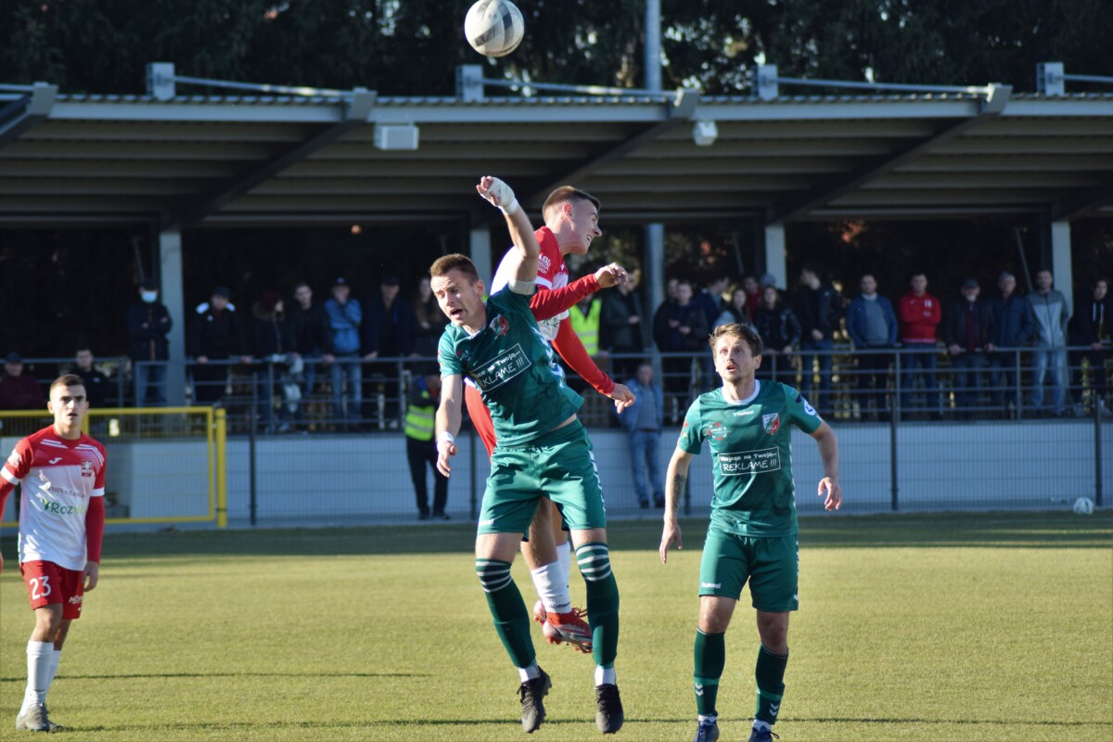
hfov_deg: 10.2
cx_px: 556
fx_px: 6260
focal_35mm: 202
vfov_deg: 6.8
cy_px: 371
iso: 400
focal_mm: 135
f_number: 5
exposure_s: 1/1250
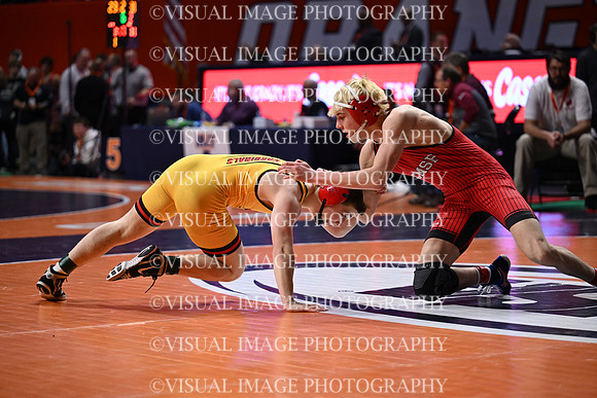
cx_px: 298
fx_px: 1990
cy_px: 199
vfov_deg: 11.4
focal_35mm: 120
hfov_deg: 17.1
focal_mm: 120
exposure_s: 1/1000
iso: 1600
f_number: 2.8
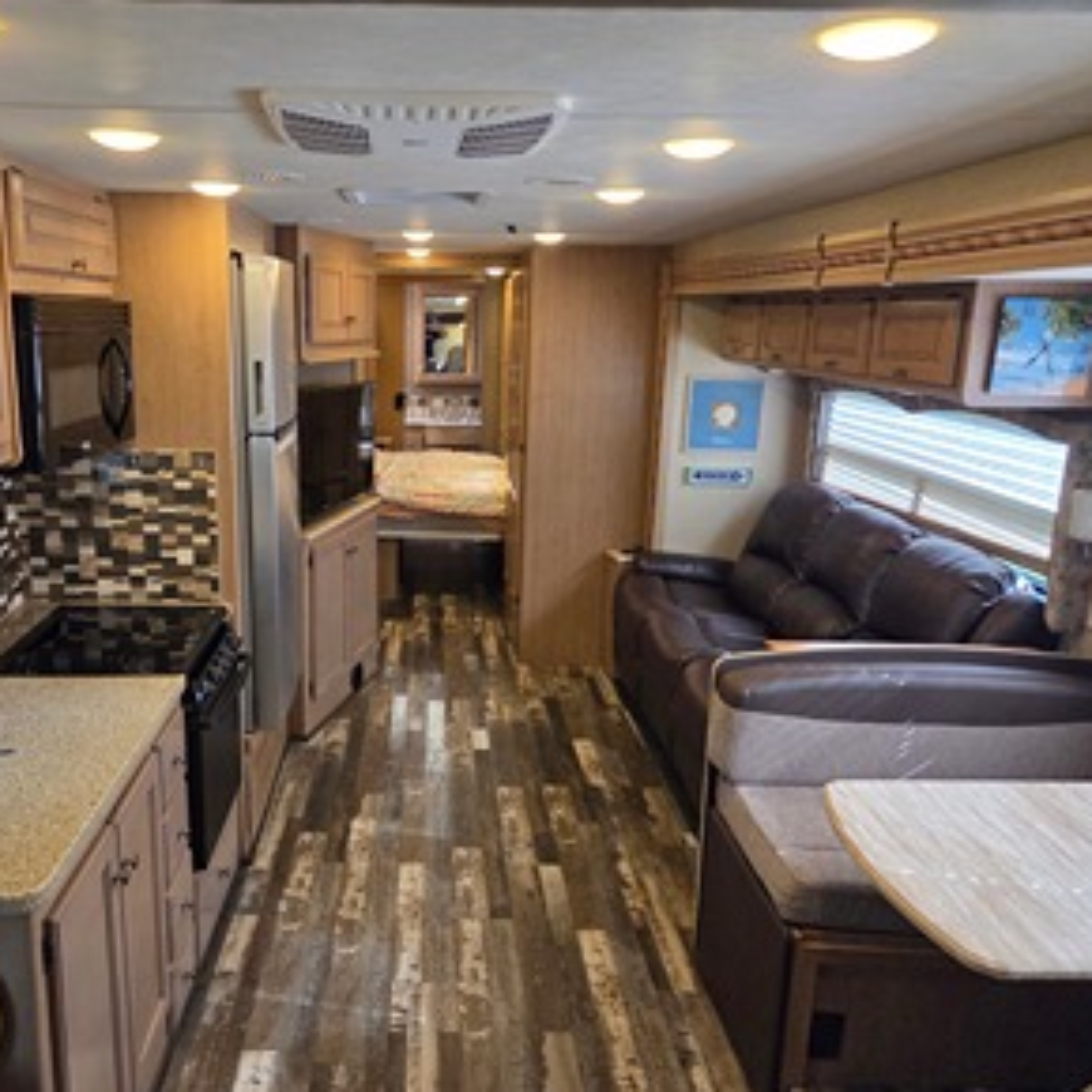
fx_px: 999
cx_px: 433
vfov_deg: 57.3
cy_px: 546
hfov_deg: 56.8
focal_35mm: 28
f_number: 1.8
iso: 250
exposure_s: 1/120
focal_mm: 5.4
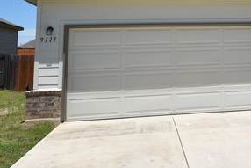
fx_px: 398
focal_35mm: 57
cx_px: 238
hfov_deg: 32.7
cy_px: -5
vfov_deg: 22.7
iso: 100
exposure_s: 1/250
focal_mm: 17
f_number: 8
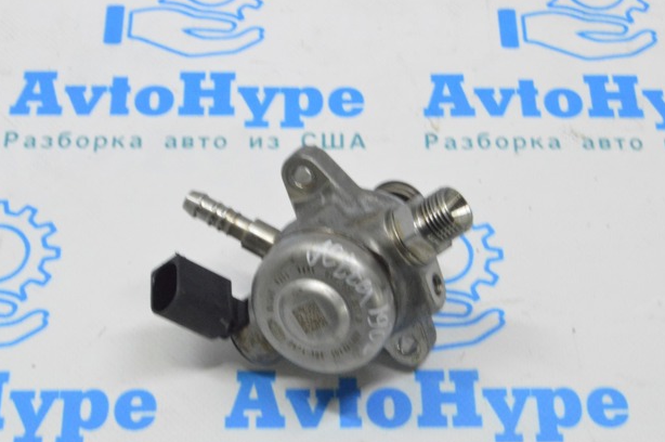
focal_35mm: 75
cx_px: 342
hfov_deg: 27.0
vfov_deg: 18.1
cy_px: 227
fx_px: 1384
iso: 6400
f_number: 20
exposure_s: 1/20
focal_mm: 48
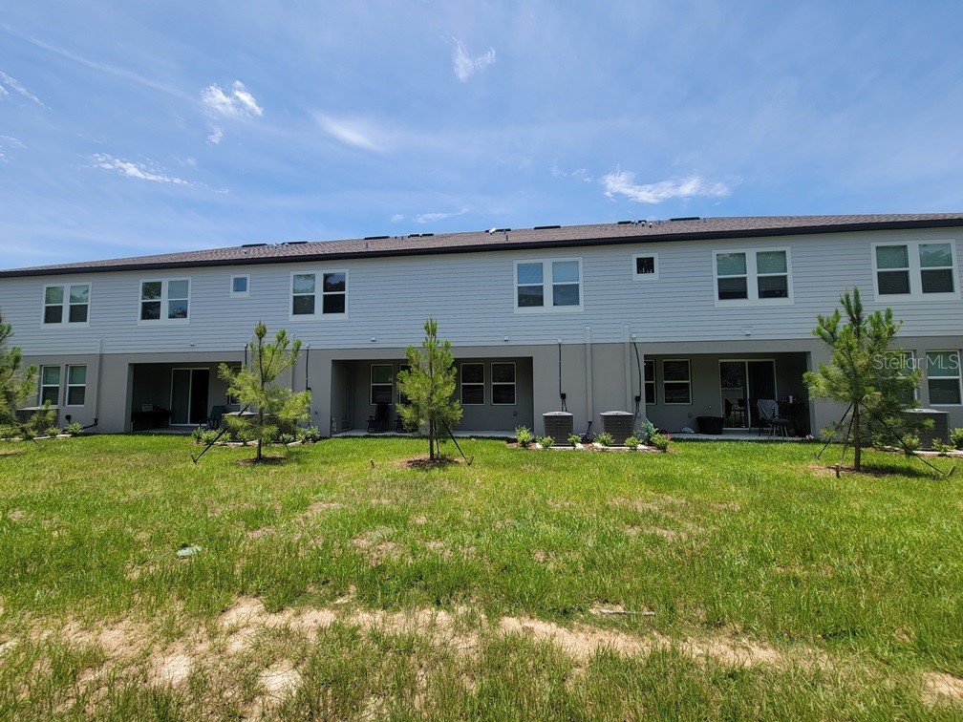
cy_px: 361
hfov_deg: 106.2
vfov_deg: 89.9
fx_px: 362
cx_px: 482
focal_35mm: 13
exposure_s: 1/1533
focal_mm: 2.2
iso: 50
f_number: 2.2
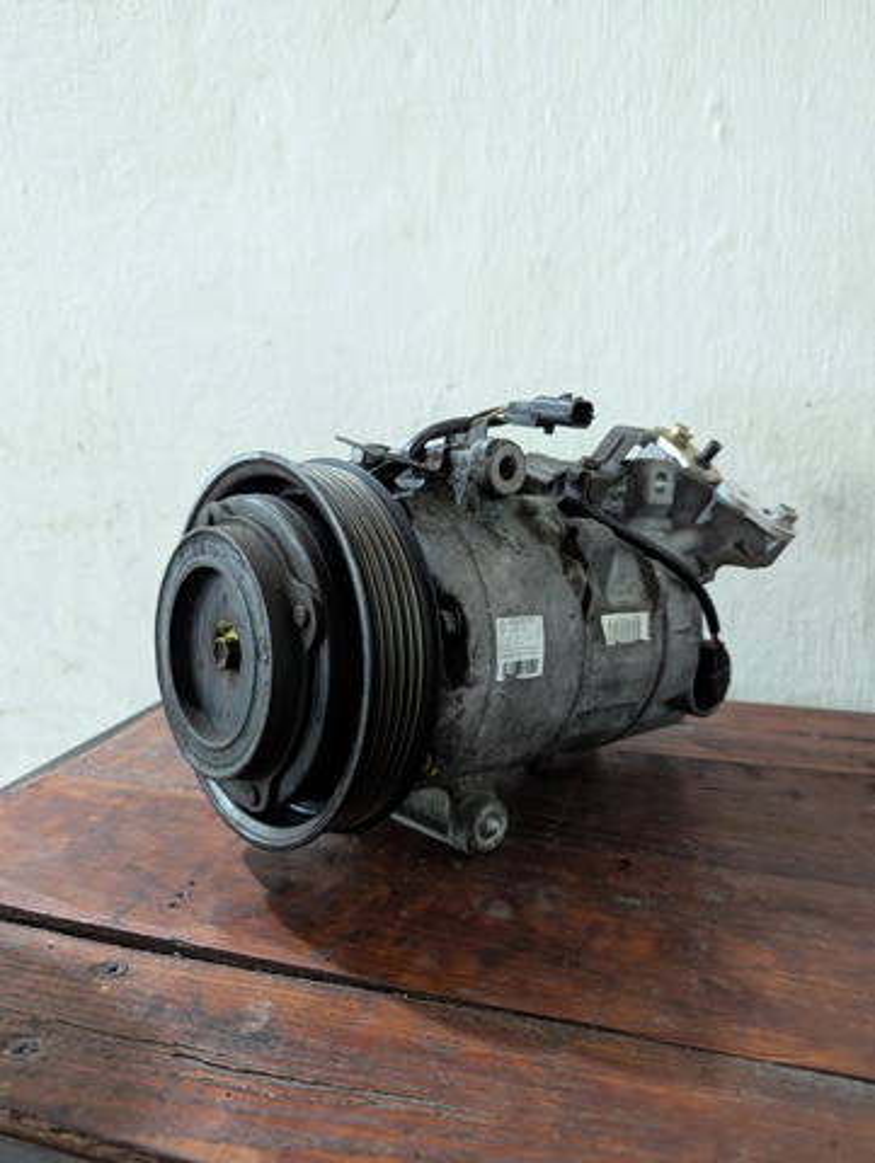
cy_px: 582
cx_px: 438
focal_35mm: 24
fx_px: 807
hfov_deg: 56.9
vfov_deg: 71.5
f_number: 1.85
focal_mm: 6.81
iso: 1331
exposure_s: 1/50
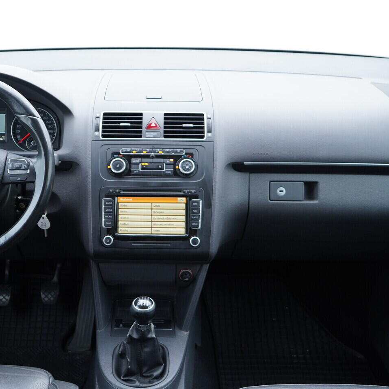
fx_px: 585
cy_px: 194
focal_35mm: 46
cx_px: 137
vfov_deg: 36.8
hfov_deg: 36.5
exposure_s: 1/40
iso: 320
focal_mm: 24
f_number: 2.8
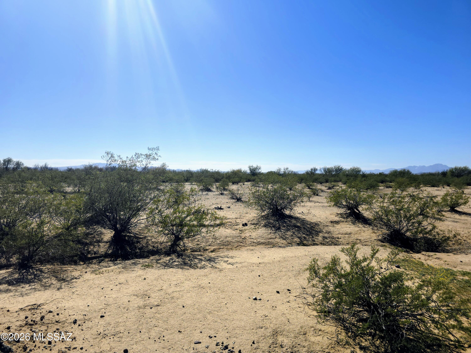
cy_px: 176
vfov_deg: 58.9
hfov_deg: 73.9
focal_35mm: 23
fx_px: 313
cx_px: 236
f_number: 1.7
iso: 12
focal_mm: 6.3
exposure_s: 1/958
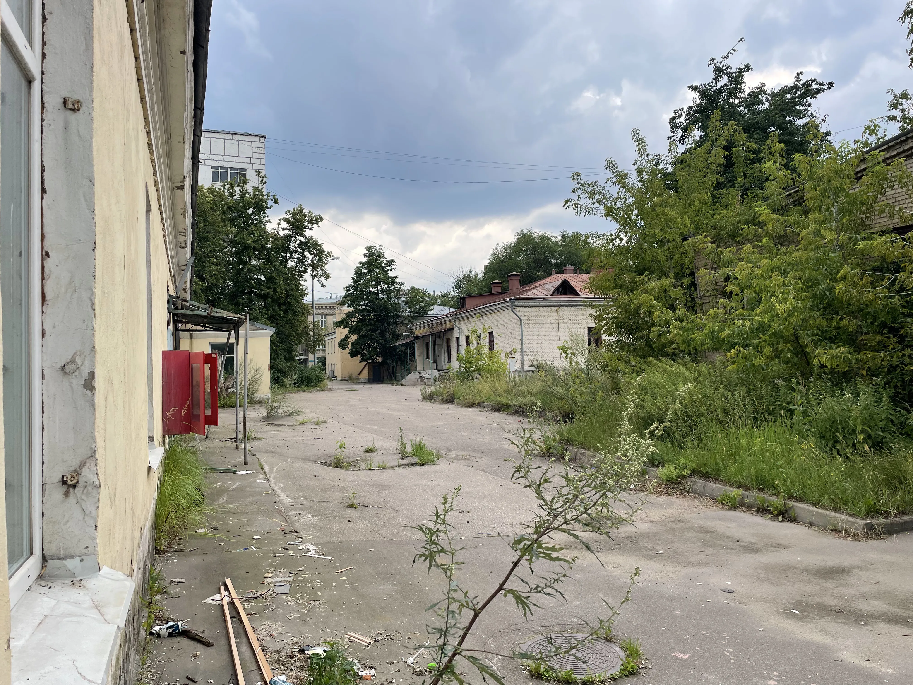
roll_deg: +2.0
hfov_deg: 67.3
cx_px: 456
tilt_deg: +2.4
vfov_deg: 53.1
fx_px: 686
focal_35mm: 26
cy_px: 342
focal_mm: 4.2
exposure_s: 1/842
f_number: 1.6
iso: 32
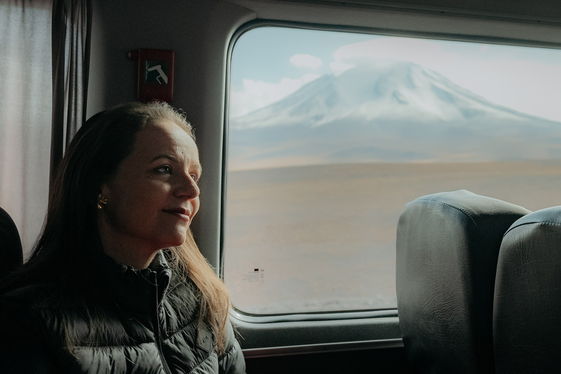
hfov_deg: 46.3
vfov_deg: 32.4
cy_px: 132
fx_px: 639
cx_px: 394
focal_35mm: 41
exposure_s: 1/1250
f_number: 4.5
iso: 640
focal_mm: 24
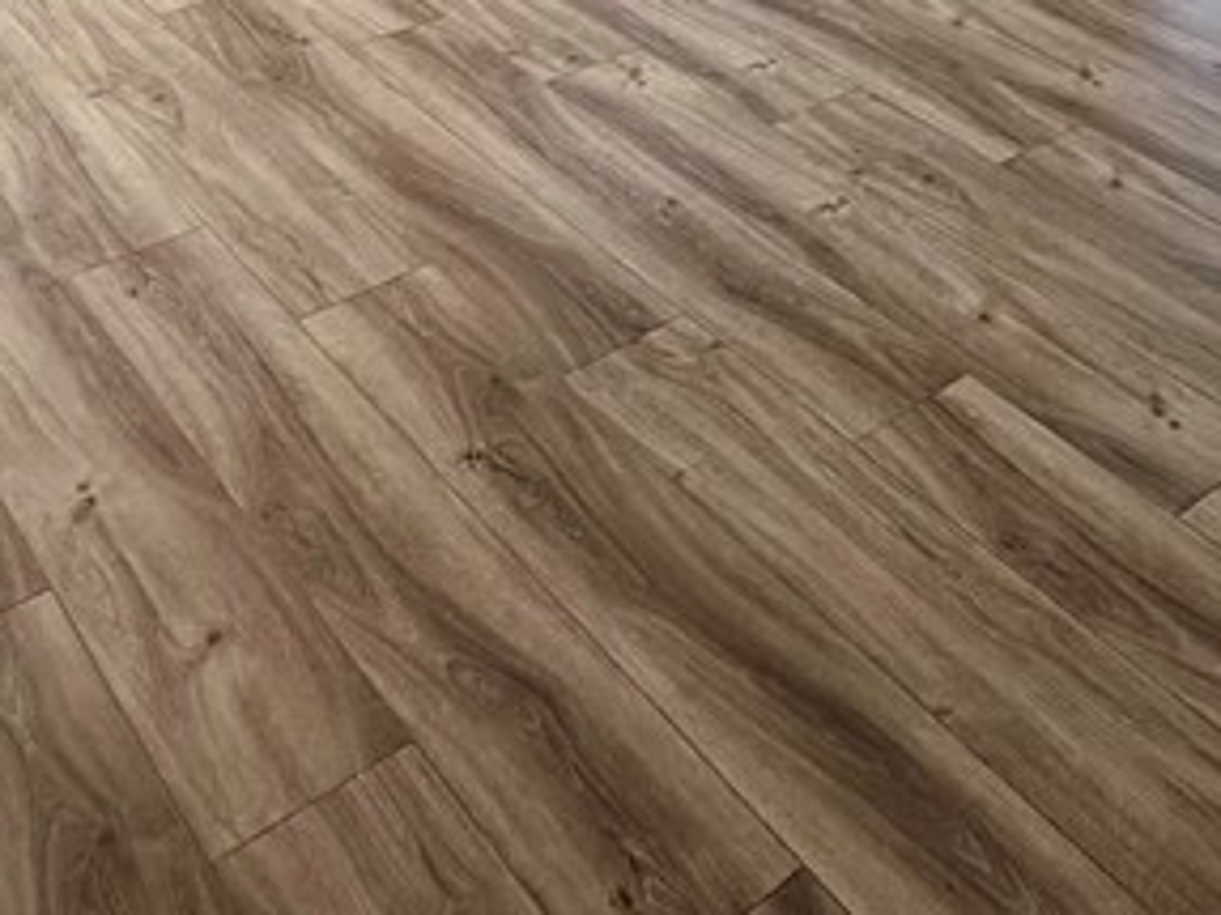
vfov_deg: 24.5
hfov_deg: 37.6
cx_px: 855
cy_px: -345
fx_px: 1763
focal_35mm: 50
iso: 50
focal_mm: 2.22
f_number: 2.2
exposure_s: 1/502
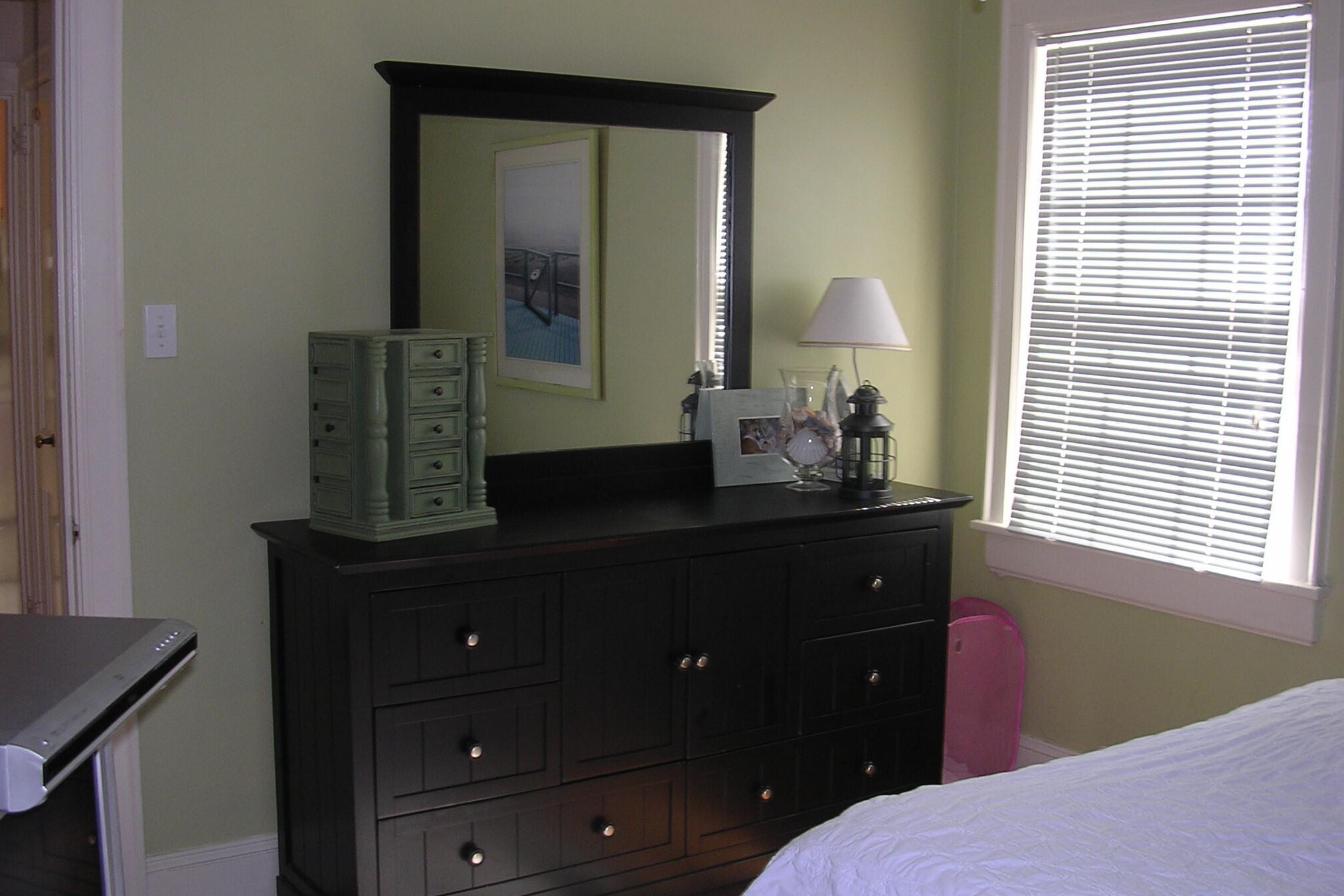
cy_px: 456
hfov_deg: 48.5
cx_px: 665
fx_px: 1493
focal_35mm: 40
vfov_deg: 33.4
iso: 100
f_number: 2.8
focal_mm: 5.8
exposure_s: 1/30
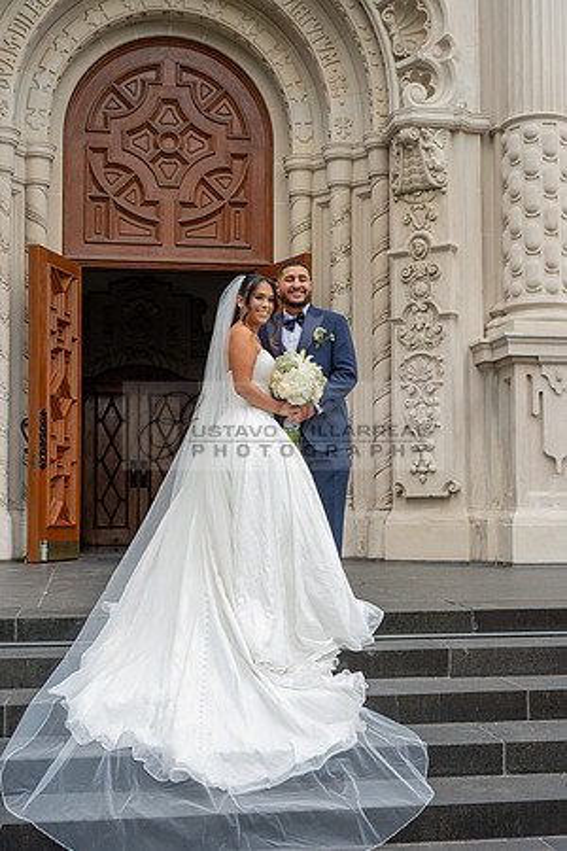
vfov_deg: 40.3
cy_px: 426
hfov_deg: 27.5
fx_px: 1158
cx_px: 284
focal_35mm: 49
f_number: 5
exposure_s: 1/250
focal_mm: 49
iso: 250
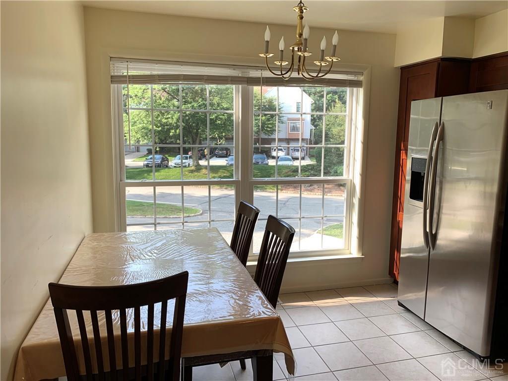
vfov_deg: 53.1
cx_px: 254
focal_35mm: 26
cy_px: 190
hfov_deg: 67.3
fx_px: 382
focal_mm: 4.25
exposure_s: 1/120
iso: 25
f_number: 1.8
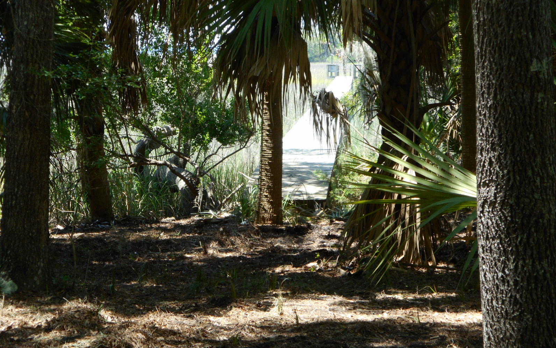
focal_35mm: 125
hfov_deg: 16.7
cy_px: 167
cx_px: 280
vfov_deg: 10.5
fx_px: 1894
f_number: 5.9
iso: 140
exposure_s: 1/60
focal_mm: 20.9
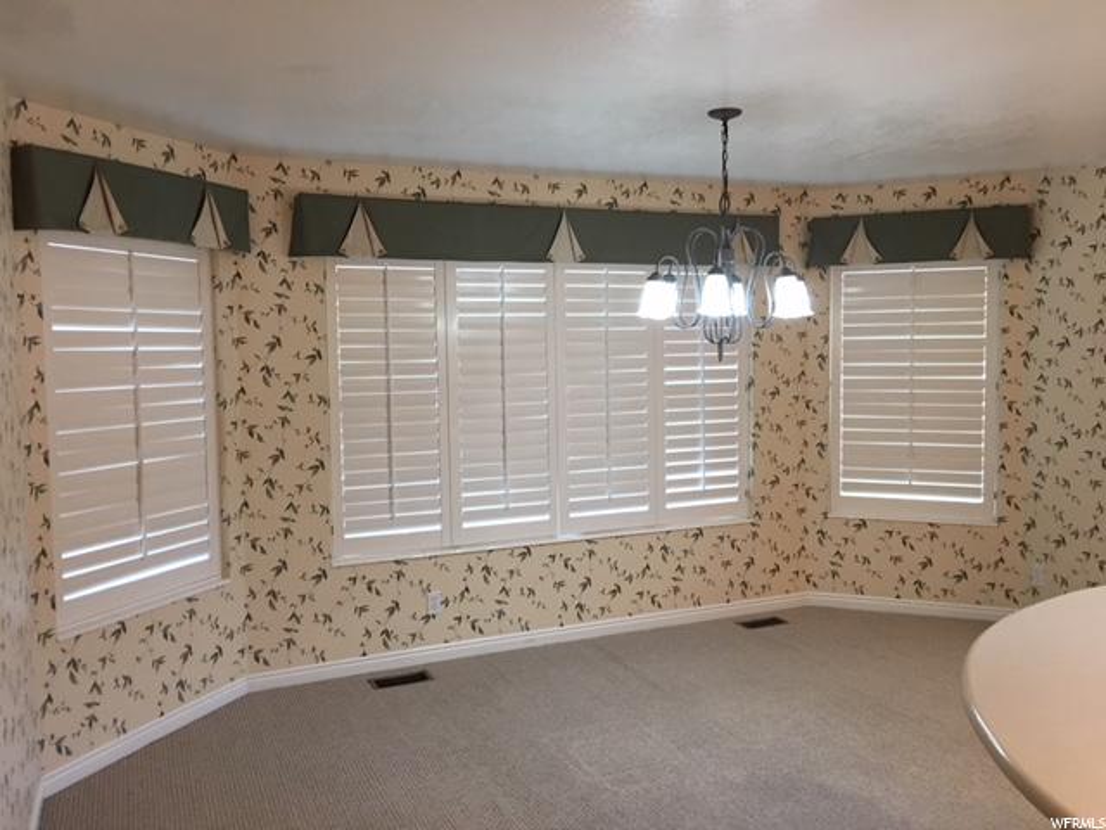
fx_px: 927
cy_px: 415
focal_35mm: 29
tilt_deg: -3.1
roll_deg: +0.1
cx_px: 553
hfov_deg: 61.7
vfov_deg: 48.2
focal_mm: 4.15
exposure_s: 1/15
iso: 80
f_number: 2.2
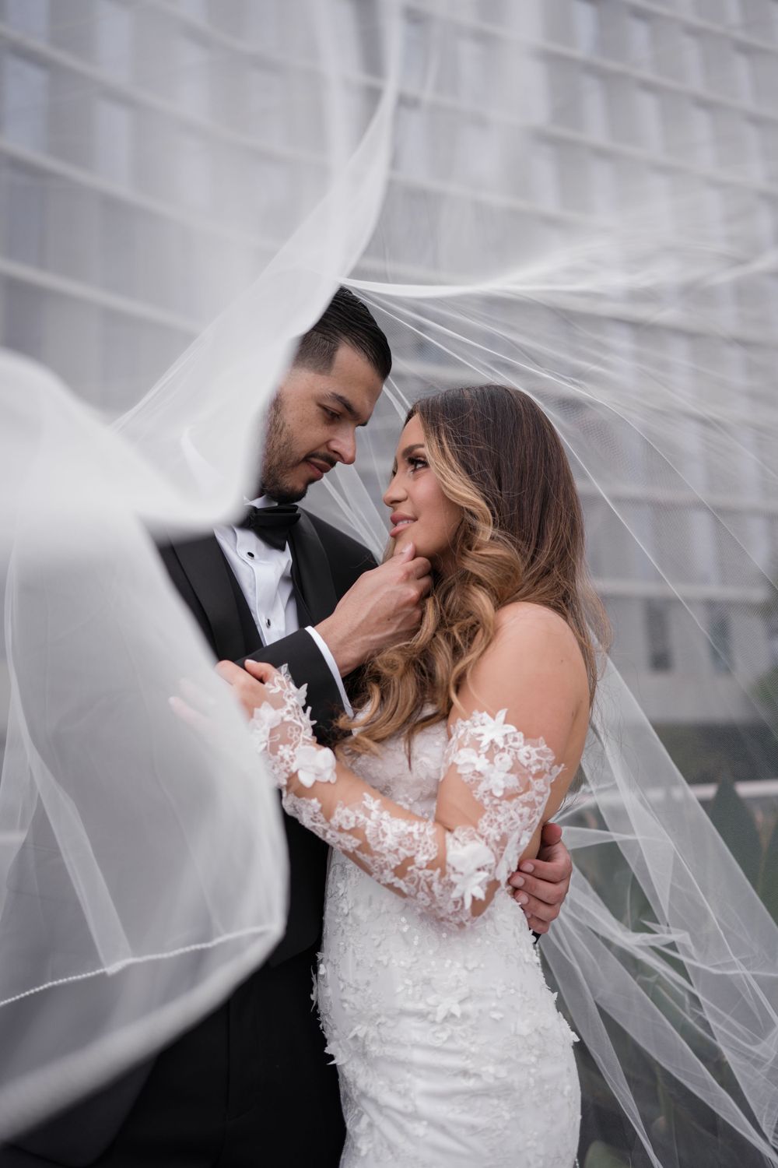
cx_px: 389
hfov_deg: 37.9
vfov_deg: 54.4
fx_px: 1134
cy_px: 584
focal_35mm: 35
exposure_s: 1/1000
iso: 40
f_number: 1.8
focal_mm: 35
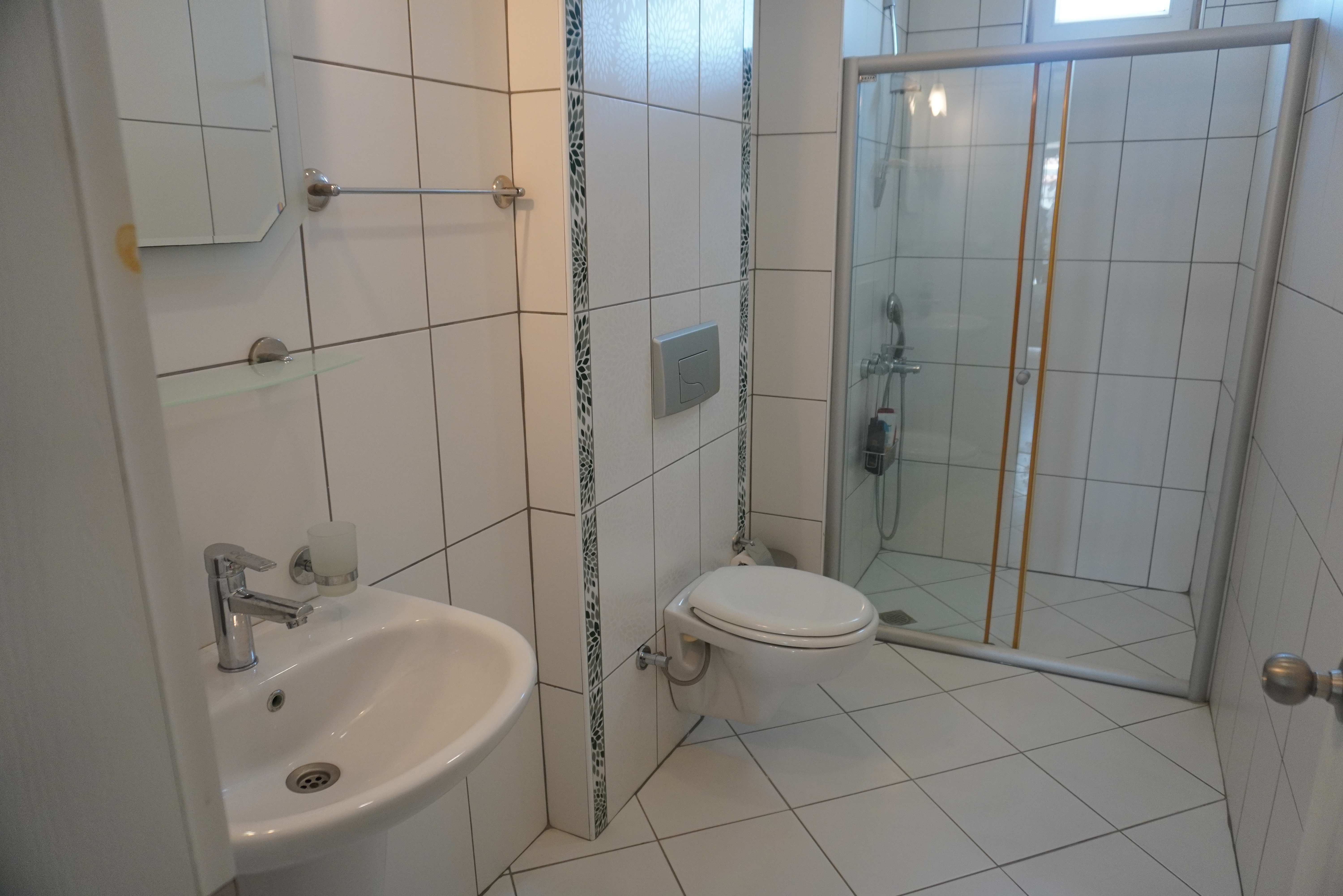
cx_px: 672
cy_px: 448
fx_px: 895
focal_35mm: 24
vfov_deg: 53.1
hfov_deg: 73.7
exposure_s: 1/160
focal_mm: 16
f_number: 4
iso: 1000
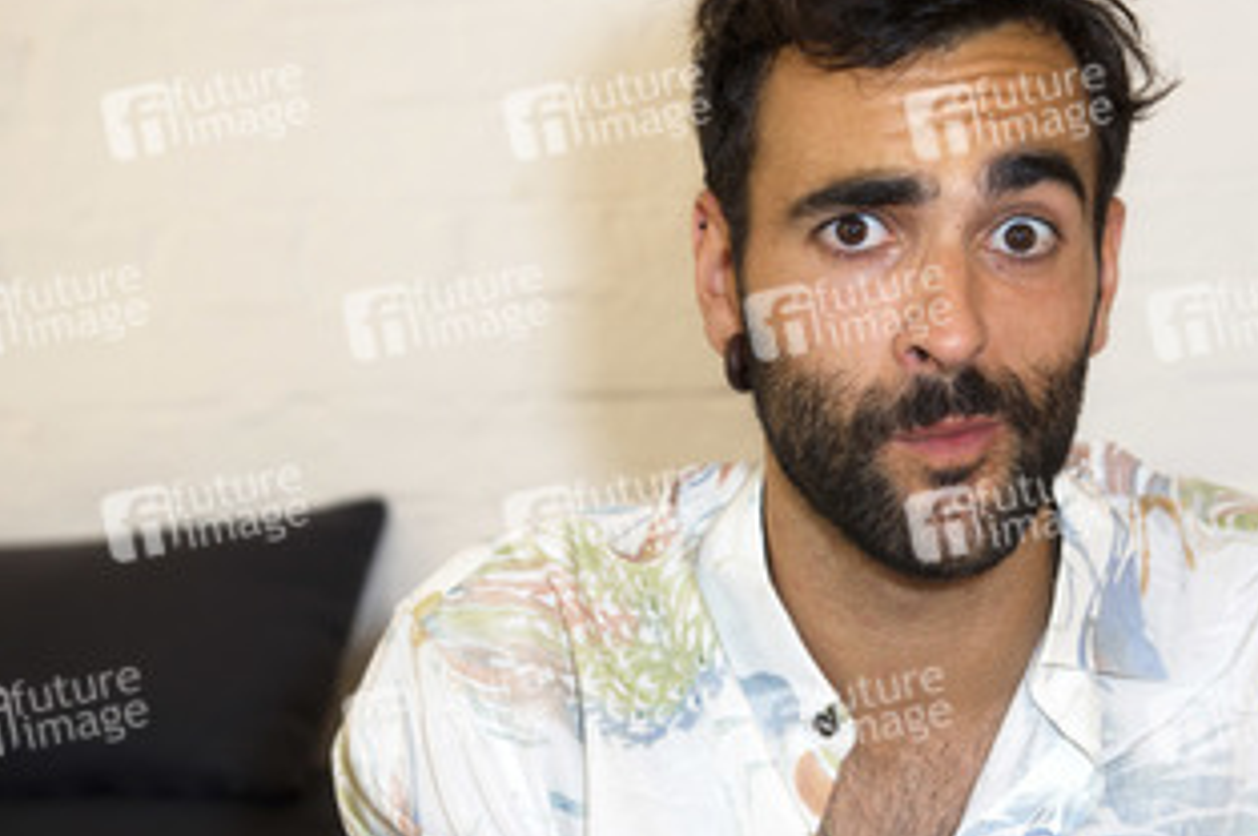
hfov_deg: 27.8
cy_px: 414
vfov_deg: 18.9
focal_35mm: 72
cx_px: 900
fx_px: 2513
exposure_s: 1/200
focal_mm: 50
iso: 800
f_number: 4
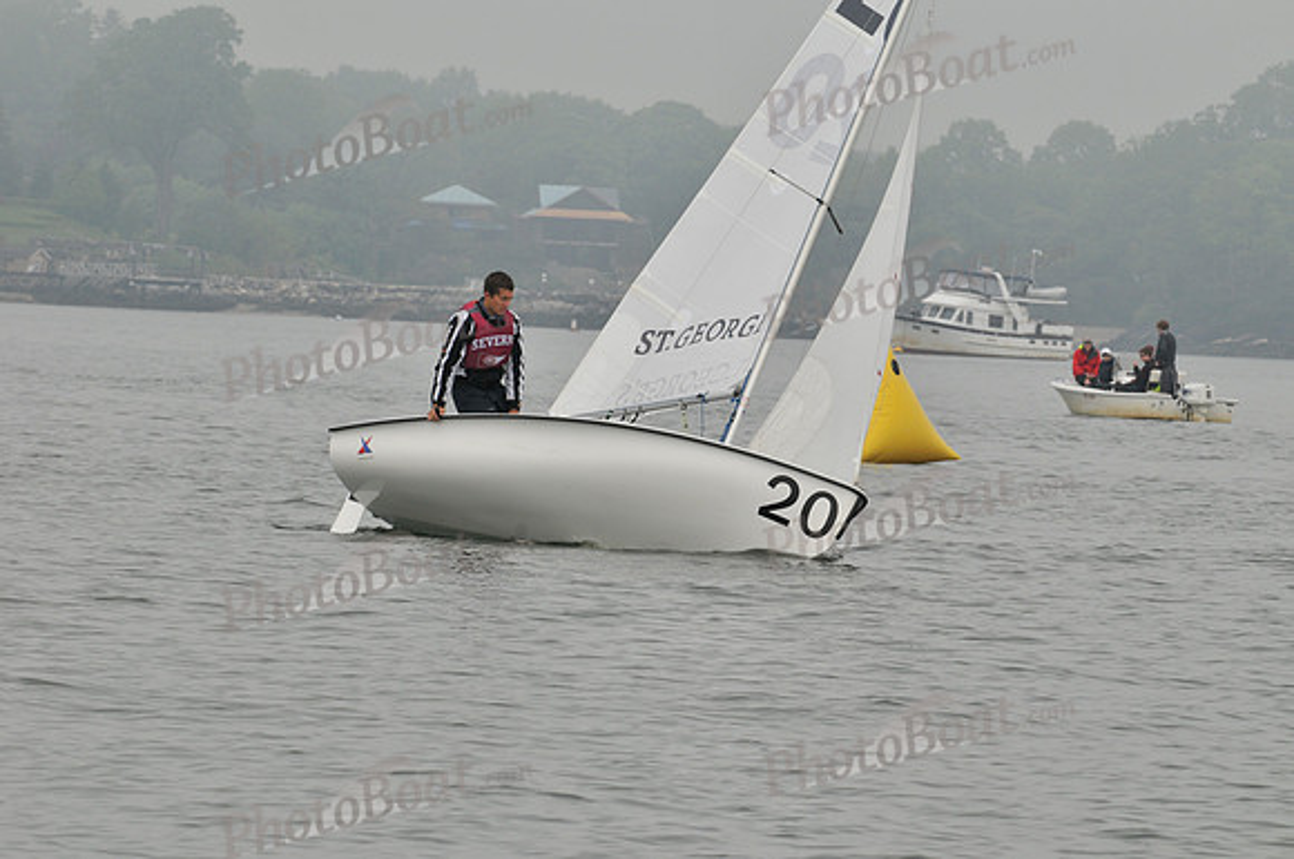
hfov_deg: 9.8
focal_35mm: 210
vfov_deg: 6.5
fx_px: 7538
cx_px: 647
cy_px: 430
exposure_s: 1/640
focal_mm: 140
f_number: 11
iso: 320
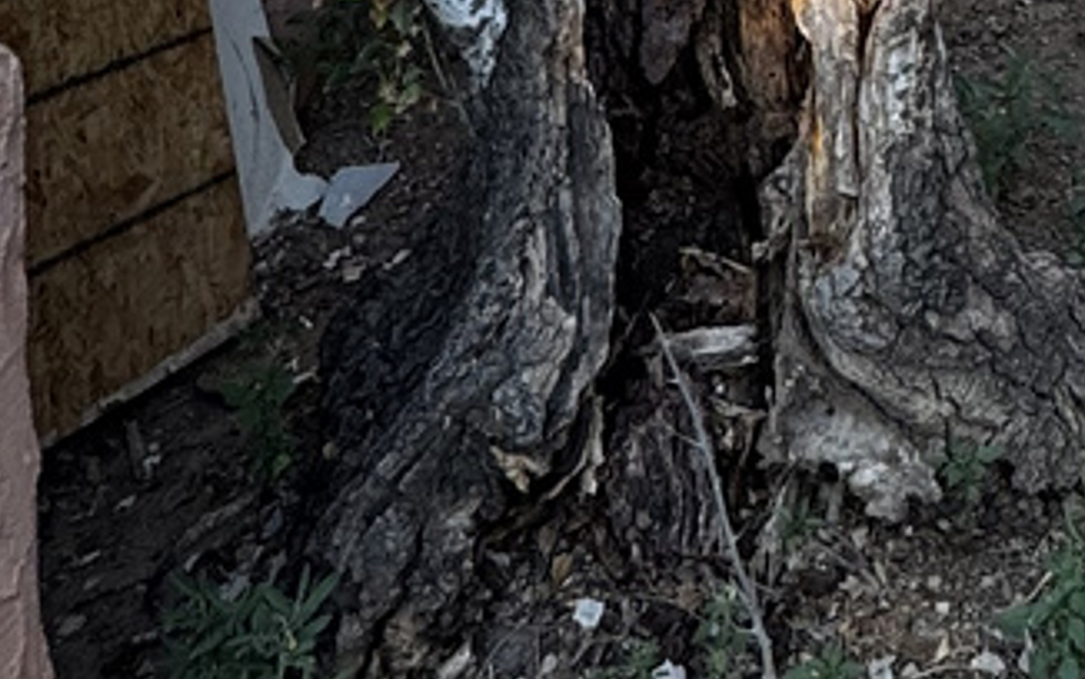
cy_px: -726
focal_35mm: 70
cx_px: 1208
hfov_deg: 26.9
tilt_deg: -1.9
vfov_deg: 14.8
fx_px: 2071
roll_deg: +0.8
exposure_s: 1/167
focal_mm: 2.22
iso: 40
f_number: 2.2
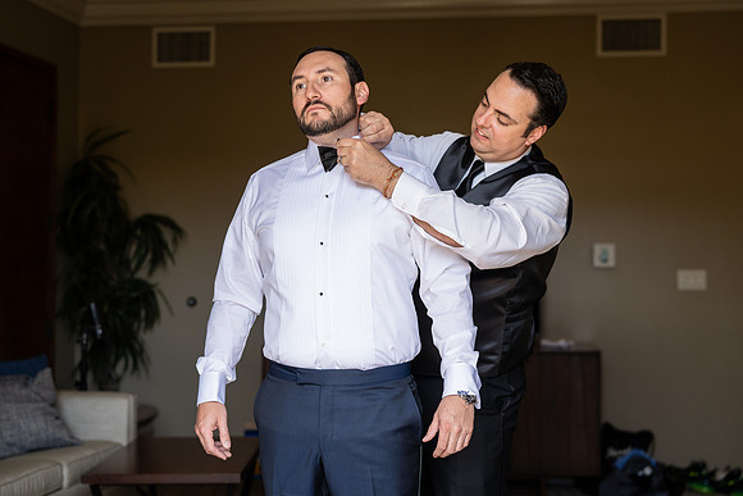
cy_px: 248
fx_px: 1032
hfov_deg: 39.6
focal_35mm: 50
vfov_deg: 27.0
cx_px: 372
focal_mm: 50
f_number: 2.2
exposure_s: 1/500
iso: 400
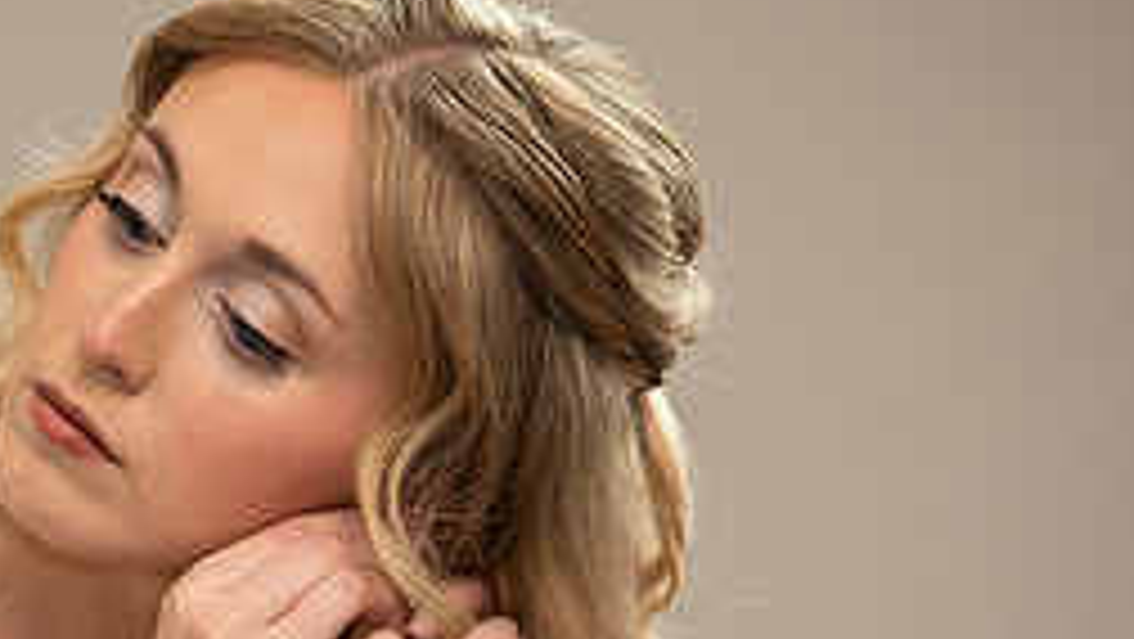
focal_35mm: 362
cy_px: 724
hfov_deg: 6.0
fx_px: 10890
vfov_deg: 3.4
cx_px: 166
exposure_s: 1/125
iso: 500
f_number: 2.8
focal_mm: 150
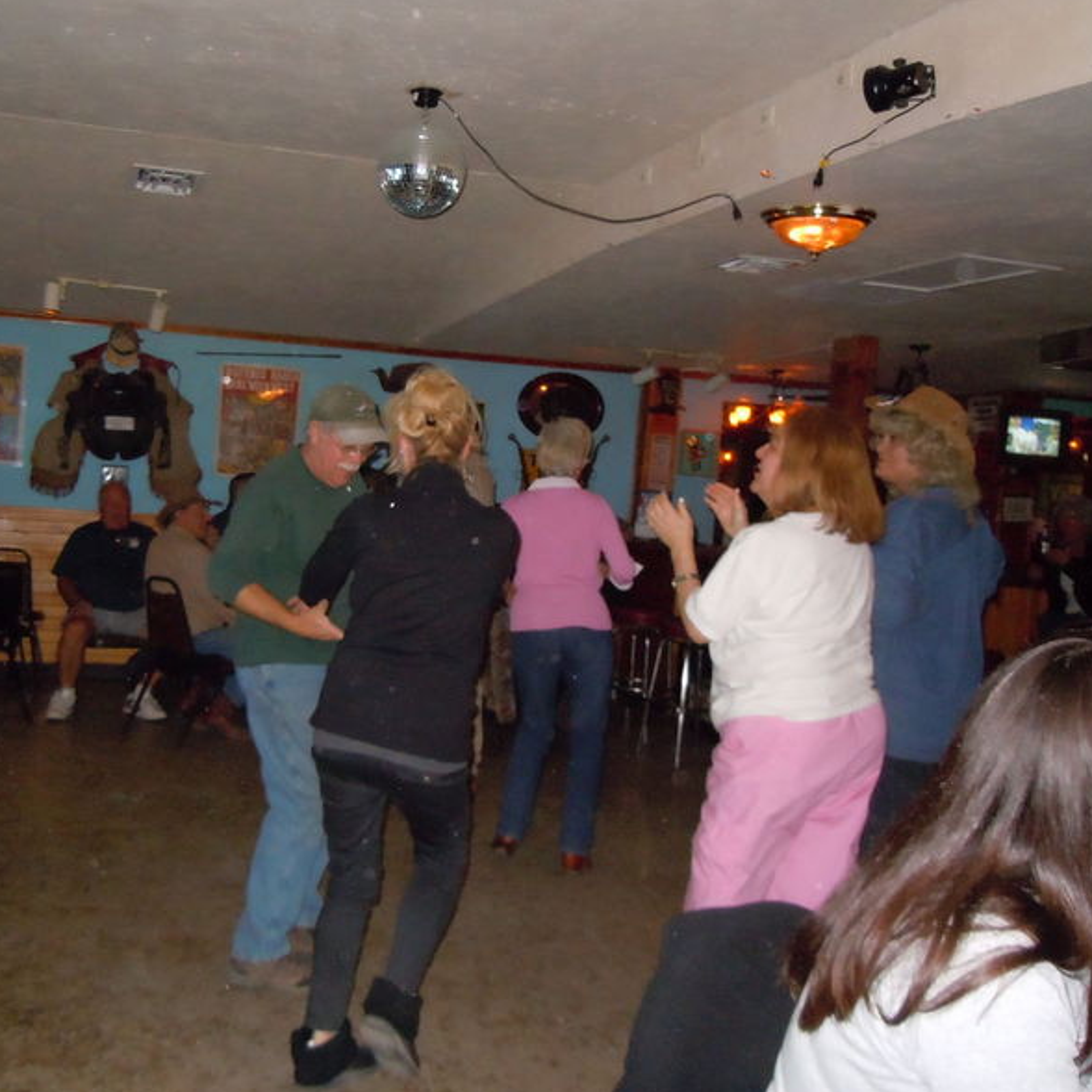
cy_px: 547
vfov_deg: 46.0
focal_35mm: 36
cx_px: 375
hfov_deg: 45.4
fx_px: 1285
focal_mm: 5.4
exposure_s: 1/30
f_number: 3.5
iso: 800
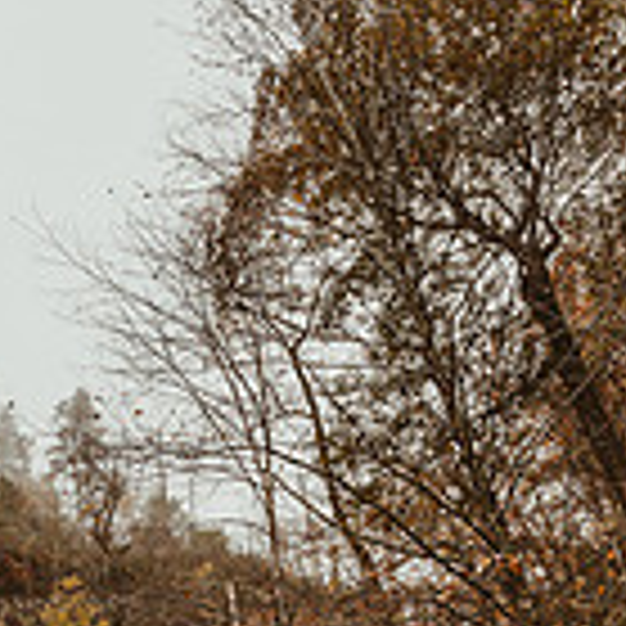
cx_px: 176
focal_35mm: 66
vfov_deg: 20.9
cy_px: 1009
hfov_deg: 25.9
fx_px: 1350
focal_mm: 24
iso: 500
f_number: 5.6
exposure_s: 1/250
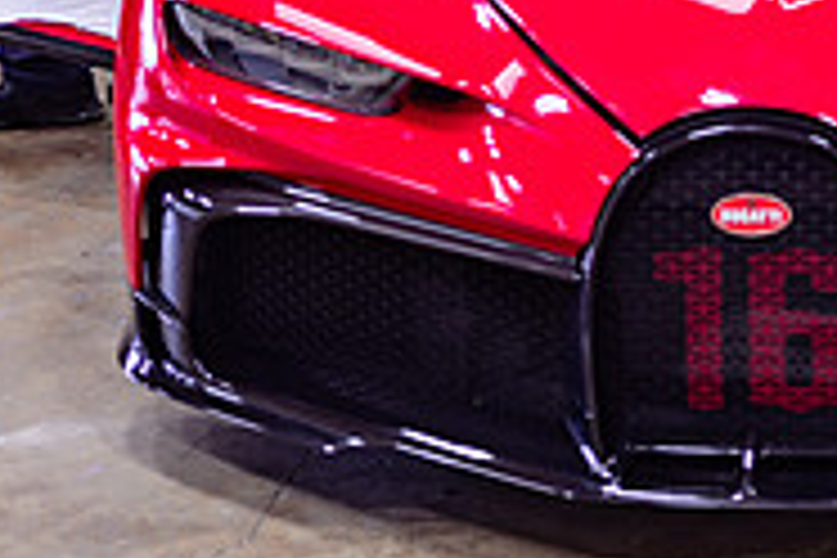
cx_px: 842
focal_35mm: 125
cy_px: -97
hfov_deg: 16.1
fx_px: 2906
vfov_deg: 10.8
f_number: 2
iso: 100
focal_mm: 40
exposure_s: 1/60
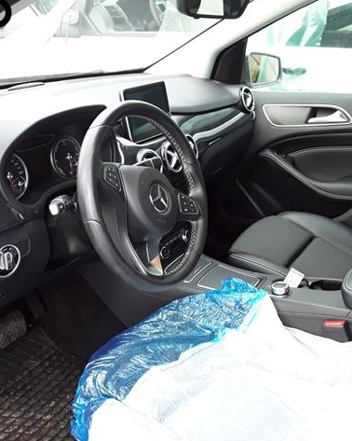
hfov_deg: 39.8
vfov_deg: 49.1
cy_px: 220
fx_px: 482
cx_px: 130
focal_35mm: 37
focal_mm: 2.91
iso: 64
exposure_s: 1/100
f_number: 1.9
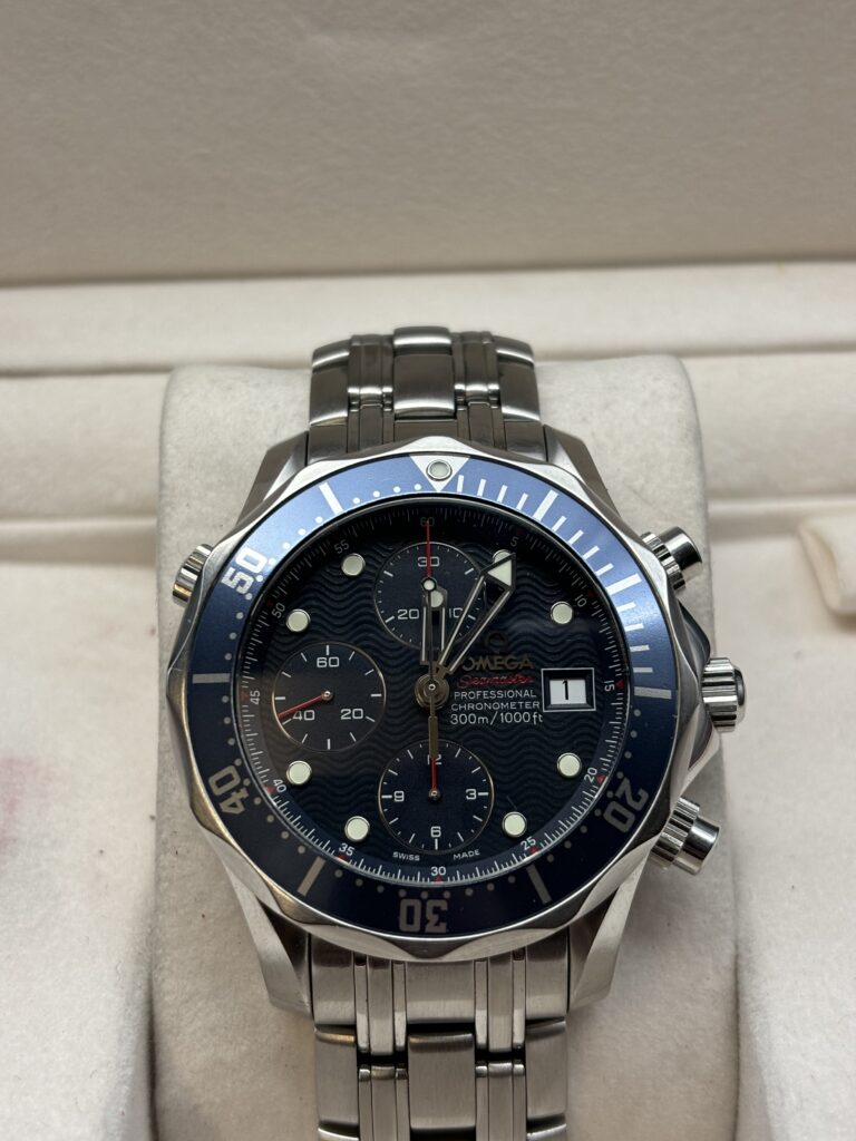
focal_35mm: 52
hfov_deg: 28.0
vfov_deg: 36.8
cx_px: 428
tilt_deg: -37.4
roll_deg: +2.3
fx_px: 1715
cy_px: 570
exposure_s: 1/116
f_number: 1.6
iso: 25
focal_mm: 5.96
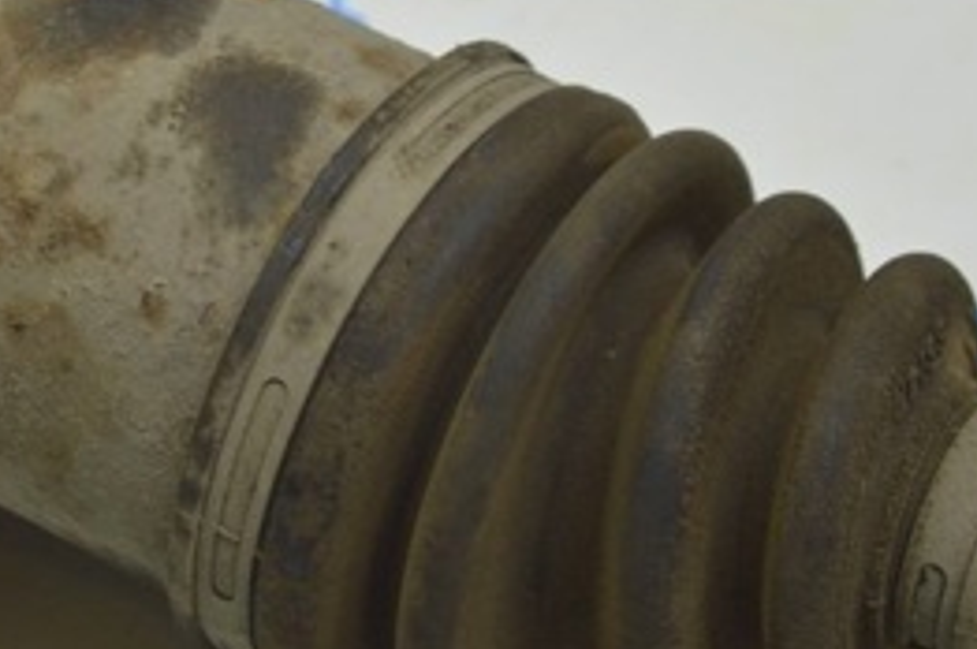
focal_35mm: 176
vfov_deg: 7.8
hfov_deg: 11.6
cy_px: 140
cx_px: 19
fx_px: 4770
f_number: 5.6
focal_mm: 48
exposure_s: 1/25
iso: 400
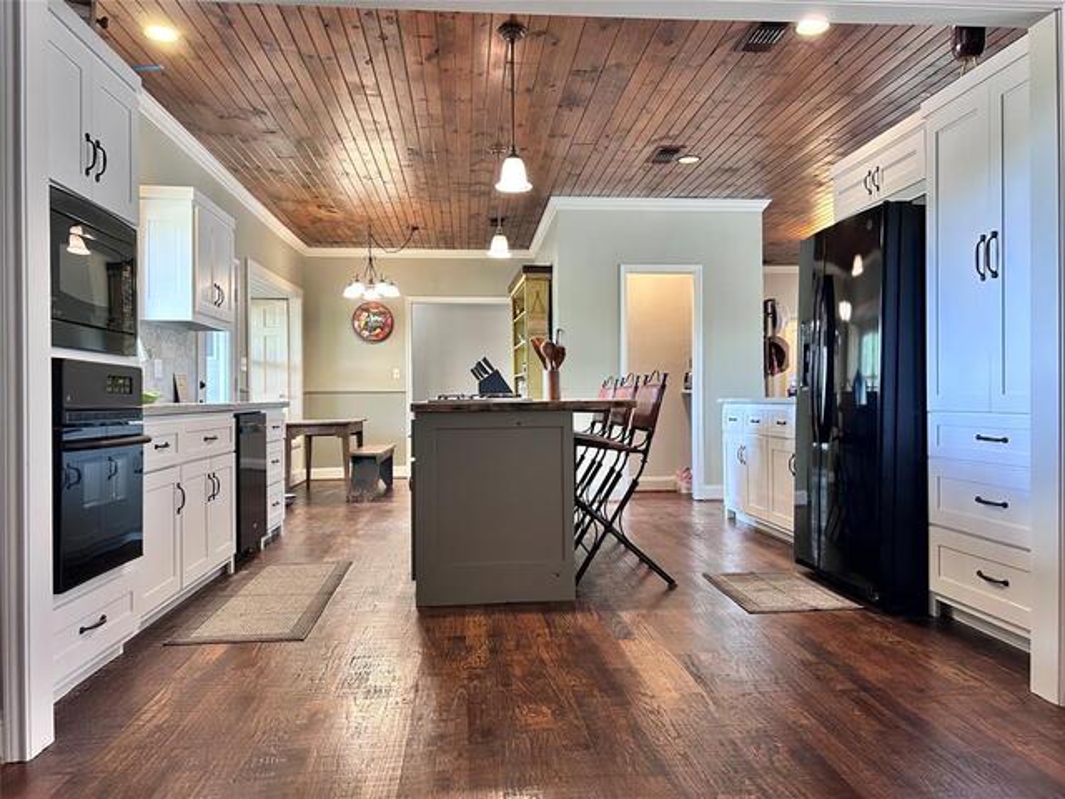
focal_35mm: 26
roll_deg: +0.5
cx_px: 532
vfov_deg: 53.1
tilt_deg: -1.1
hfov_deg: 67.3
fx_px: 800
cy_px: 400
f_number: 1.5
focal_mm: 5.7
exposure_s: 1/60
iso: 160
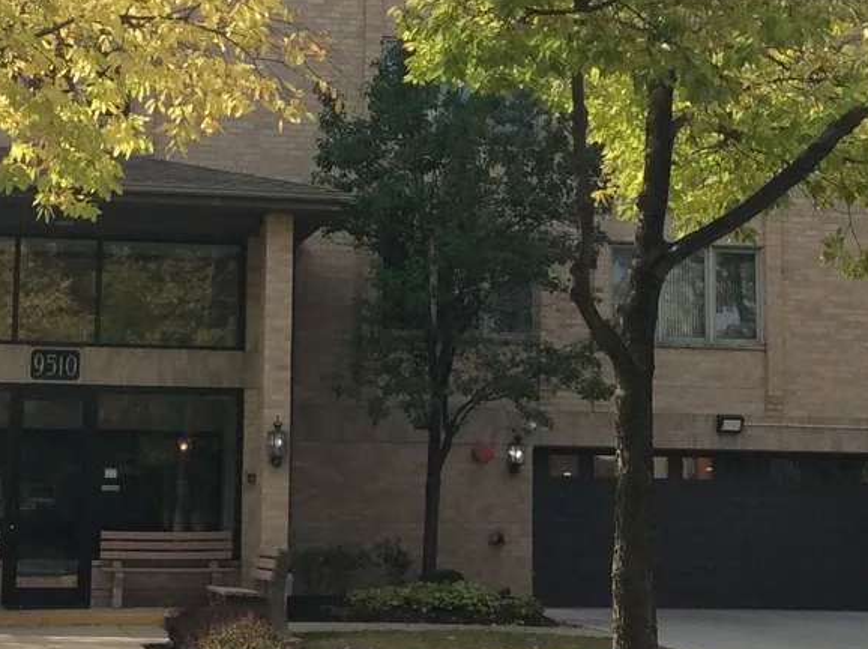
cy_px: 203
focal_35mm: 80
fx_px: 2004
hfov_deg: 24.4
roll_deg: -1.6
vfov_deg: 18.3
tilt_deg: +4.7
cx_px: 360
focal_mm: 3.3
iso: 32
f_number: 2.4
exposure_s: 1/1144
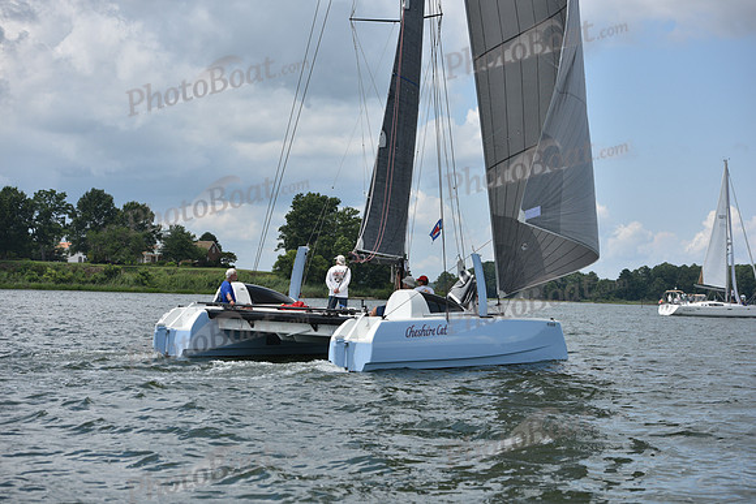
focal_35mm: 70
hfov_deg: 28.8
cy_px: 252
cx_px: 378
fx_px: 1470
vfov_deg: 19.5
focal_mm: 70
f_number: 5
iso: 320
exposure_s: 1/3200
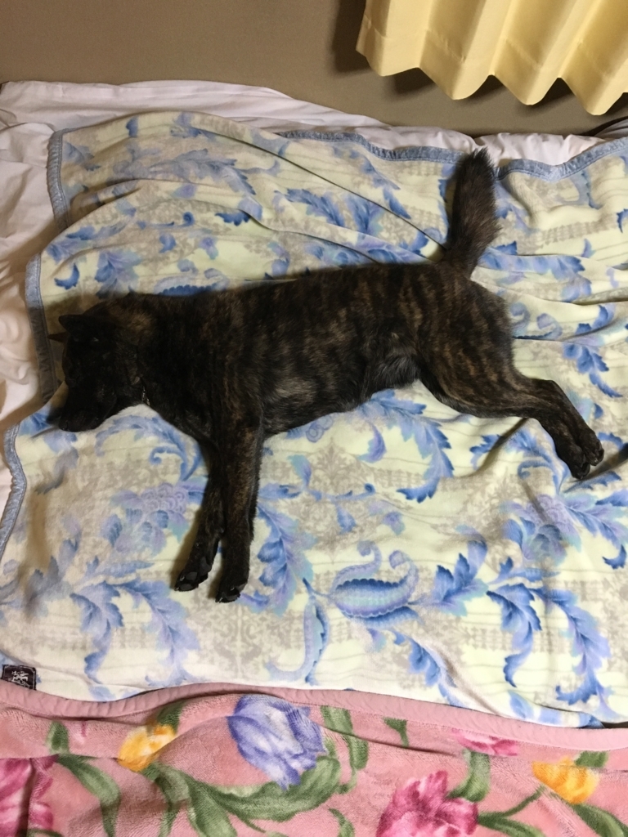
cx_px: 314
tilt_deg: -67.8
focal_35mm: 29
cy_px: 418
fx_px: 701
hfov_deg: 48.2
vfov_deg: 61.7
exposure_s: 1/30
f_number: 2.2
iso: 200
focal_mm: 4.15
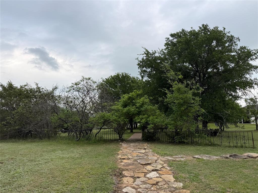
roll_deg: +0.3
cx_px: 129
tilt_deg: +9.9
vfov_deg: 56.8
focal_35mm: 24
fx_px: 179
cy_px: 96
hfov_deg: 71.6
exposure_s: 1/1230
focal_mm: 6.76
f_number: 1.78
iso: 80
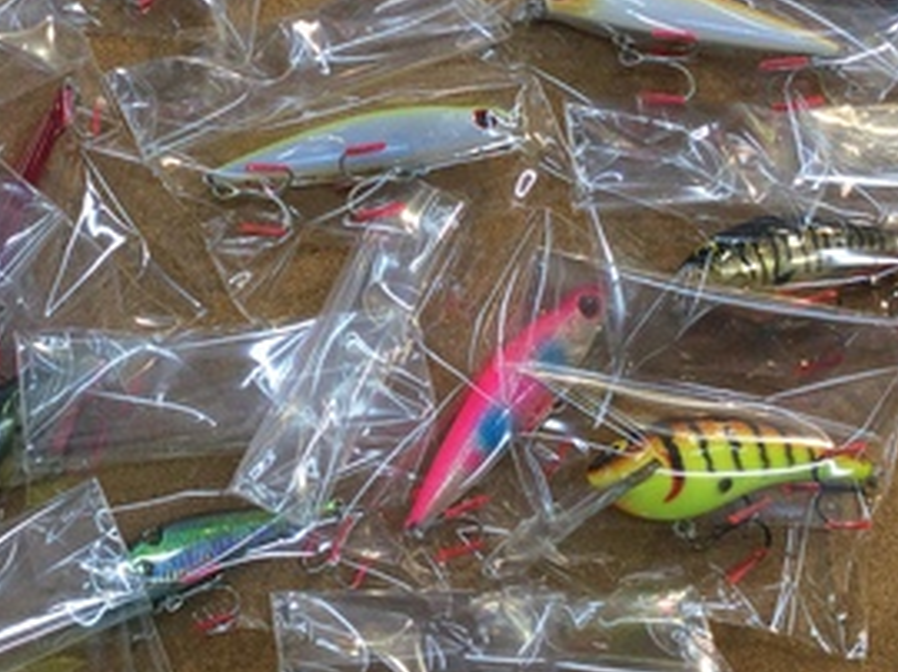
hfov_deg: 27.7
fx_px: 1788
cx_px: 193
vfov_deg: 21.2
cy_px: 213
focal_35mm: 69
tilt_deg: -73.2
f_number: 2.4
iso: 25
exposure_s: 1/60
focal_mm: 3.3
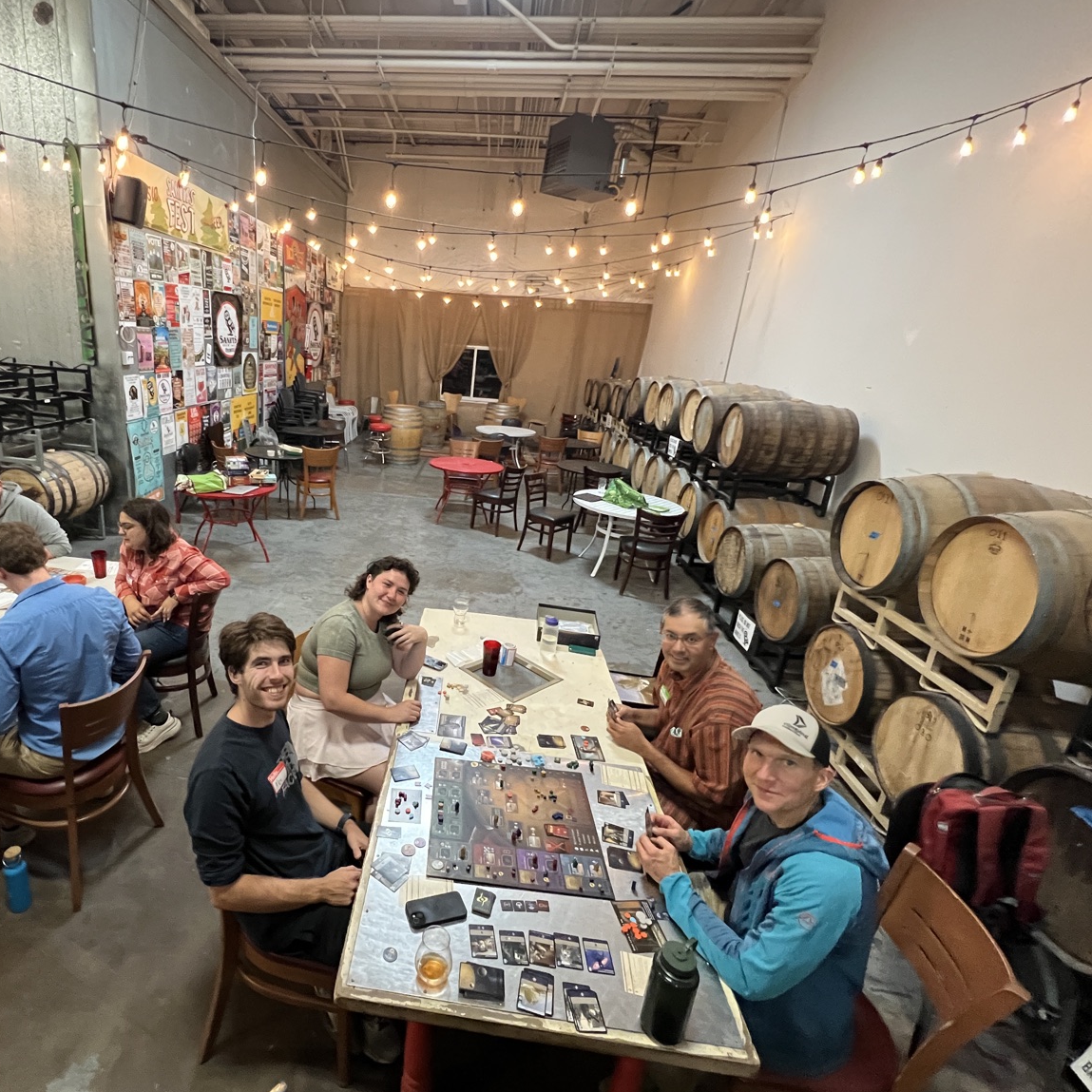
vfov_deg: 87.4
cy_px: 536
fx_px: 571
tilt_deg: -17.1
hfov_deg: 85.7
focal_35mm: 16
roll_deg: -4.0
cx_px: 408
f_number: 1.8
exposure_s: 1/60
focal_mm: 1.57
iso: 800
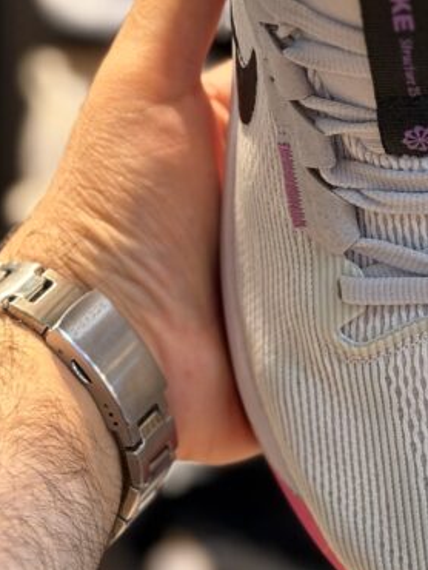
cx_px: 437
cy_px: 149
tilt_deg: -8.6
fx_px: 1992
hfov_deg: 12.1
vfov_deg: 16.2
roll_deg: -0.1
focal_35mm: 121
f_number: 1.78
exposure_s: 1/100
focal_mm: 6.76
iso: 80
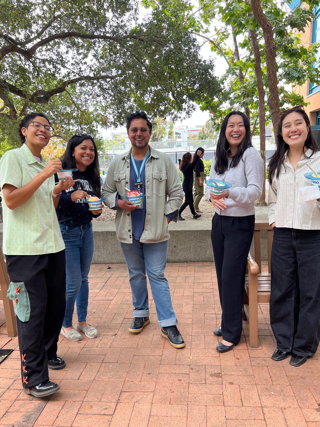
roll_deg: +2.7
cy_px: 234
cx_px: 166
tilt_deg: -12.5
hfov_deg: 48.2
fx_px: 357
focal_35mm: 29
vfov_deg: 61.5
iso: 40
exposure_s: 1/267
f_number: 1.5
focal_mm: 5.7
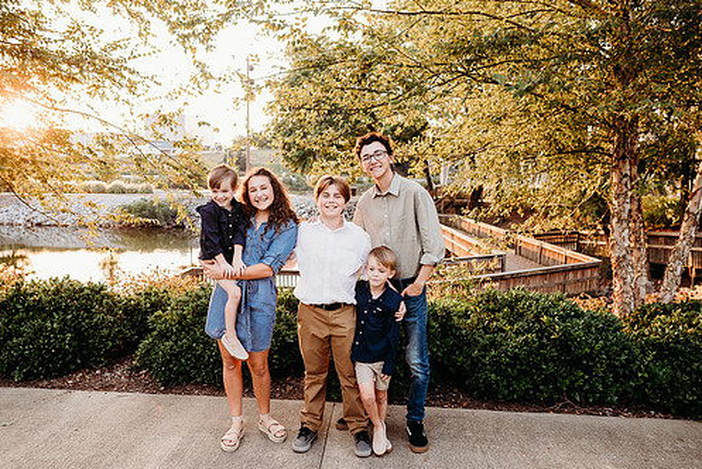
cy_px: 247
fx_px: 546
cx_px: 335
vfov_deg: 46.4
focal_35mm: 28
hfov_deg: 65.4
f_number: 3.2
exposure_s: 1/200
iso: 320
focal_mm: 24
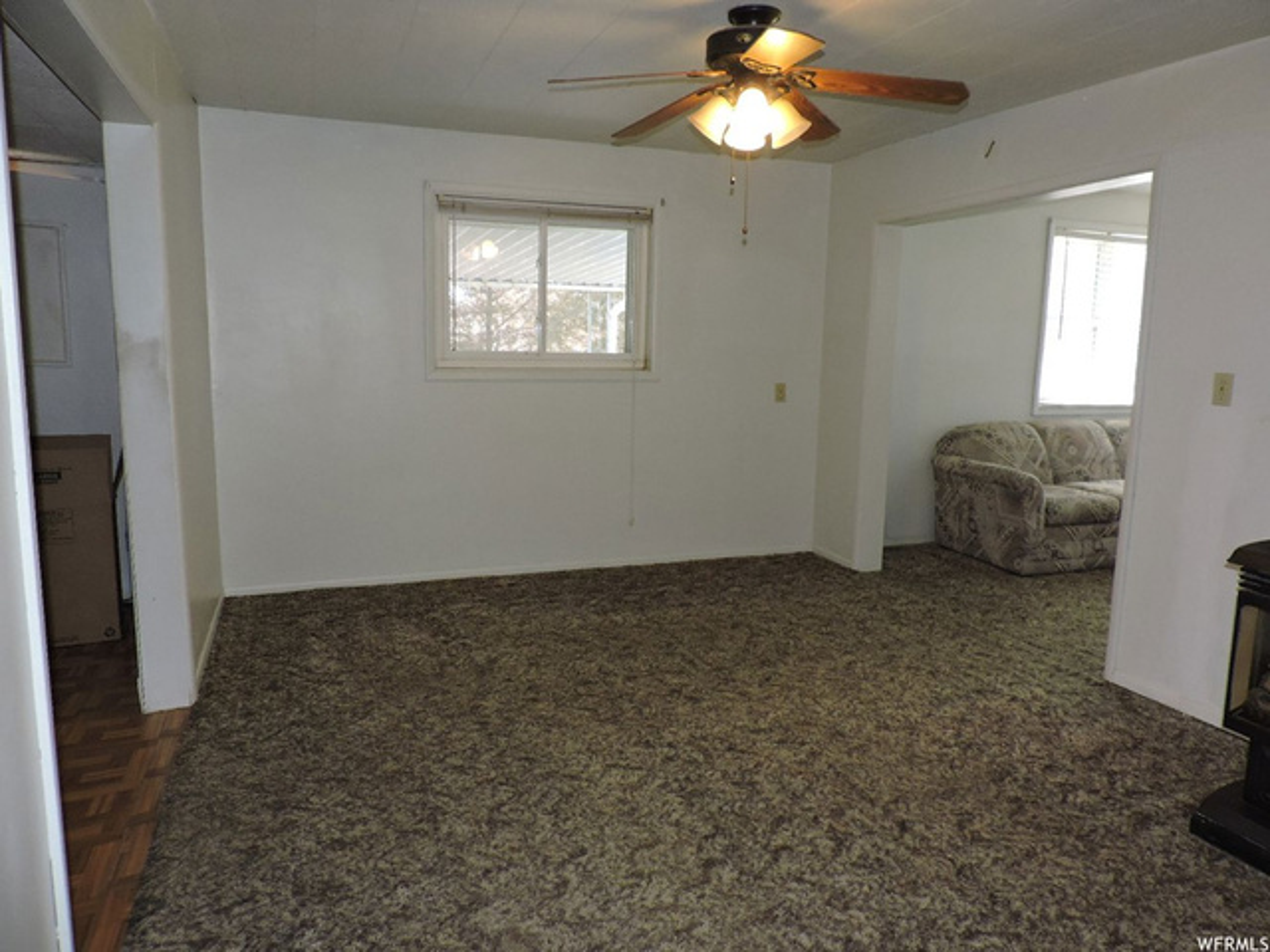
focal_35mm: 24
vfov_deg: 56.8
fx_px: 881
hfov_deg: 71.6
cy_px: 476
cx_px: 635
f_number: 3
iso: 200
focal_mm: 4.3
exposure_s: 1/30
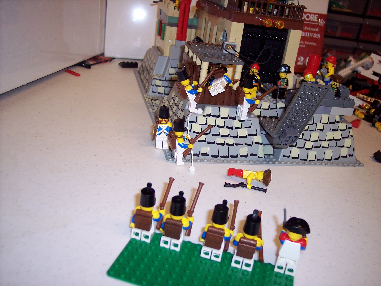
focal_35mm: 39
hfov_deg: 47.9
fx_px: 429
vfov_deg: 36.8
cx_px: 190
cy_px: 143
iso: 100
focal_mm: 8
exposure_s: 1/60
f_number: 2.8
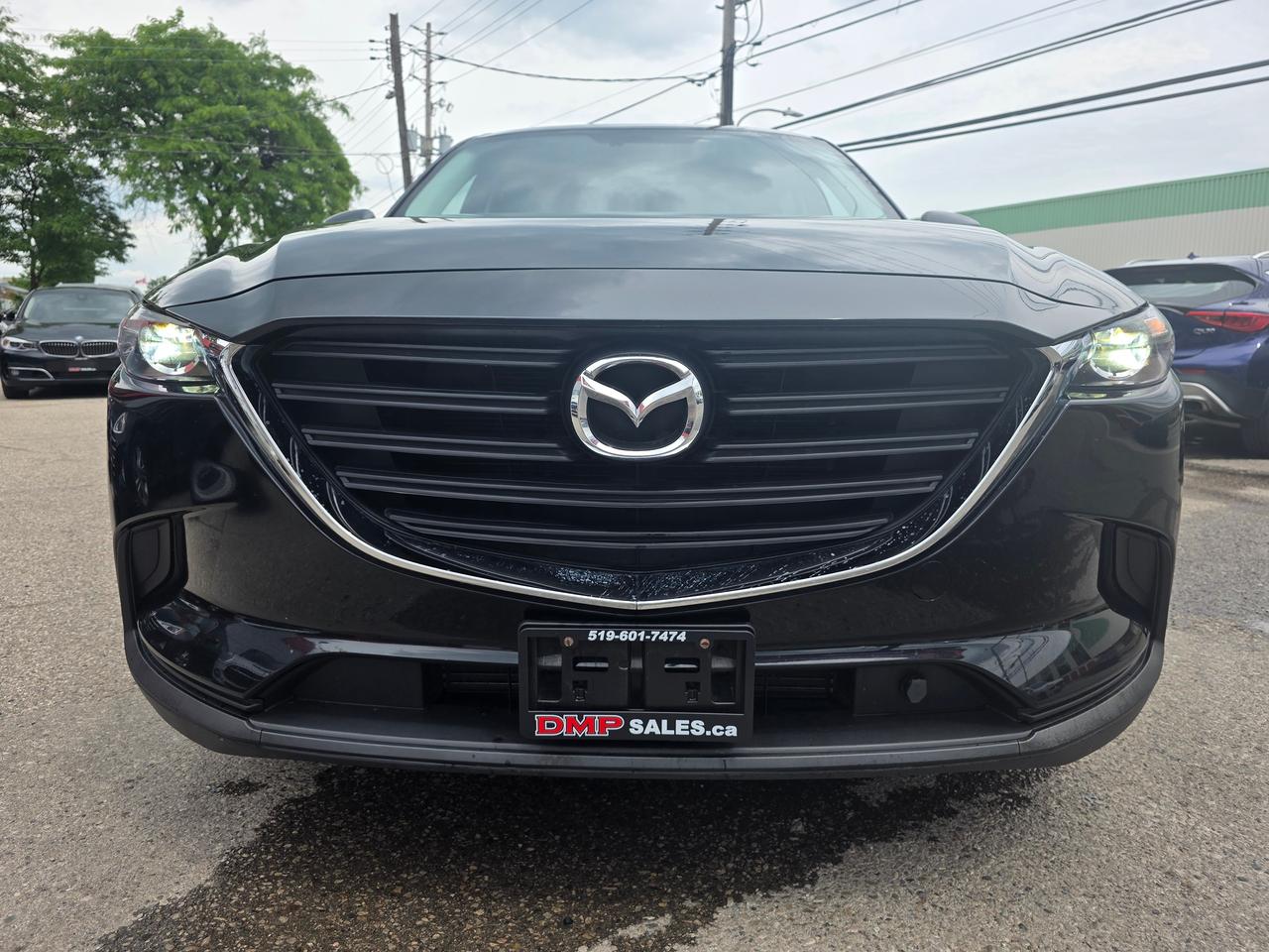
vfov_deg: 58.9
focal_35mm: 23
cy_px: 476
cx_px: 634
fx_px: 843
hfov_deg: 73.9
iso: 80
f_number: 1.7
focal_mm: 6.3
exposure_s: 1/2851
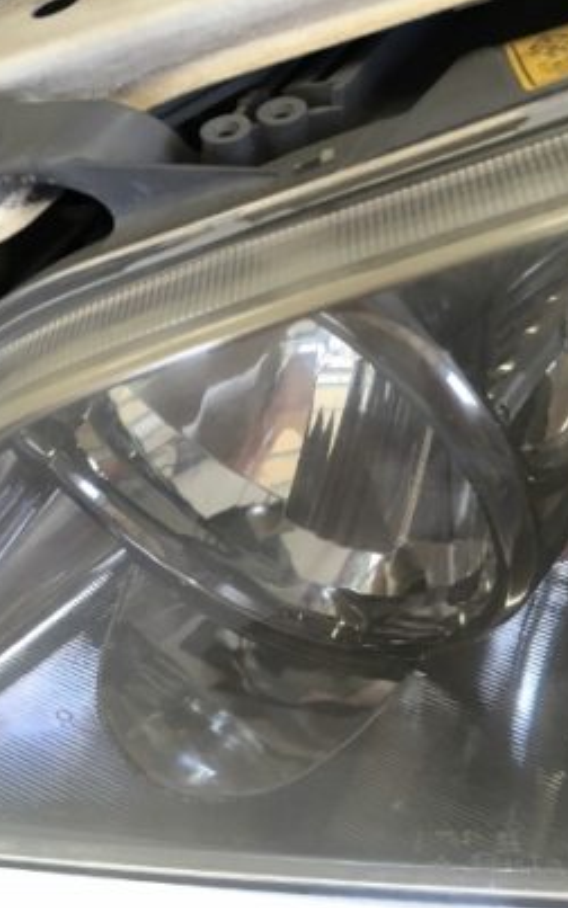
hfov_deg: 30.5
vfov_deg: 47.2
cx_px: 316
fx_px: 1040
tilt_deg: -48.1
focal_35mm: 42
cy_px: 459
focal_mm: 4.15
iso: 64
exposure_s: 1/30
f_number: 2.2
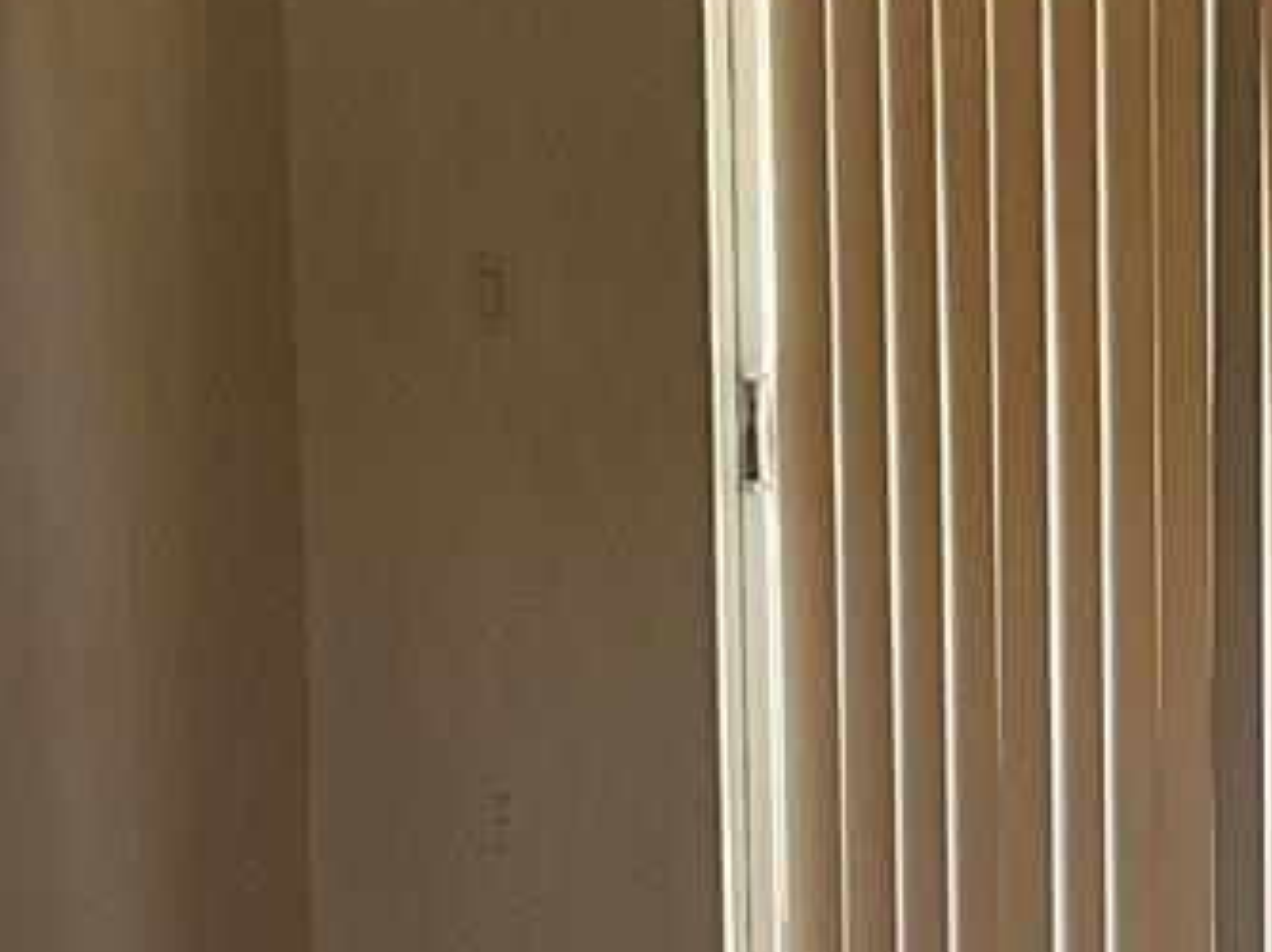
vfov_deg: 10.6
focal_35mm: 139
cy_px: 830
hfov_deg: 14.0
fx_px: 5104
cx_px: 1302
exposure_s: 1/60
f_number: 1.8
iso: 50
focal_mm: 3
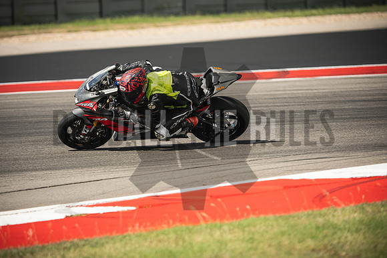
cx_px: 194
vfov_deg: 4.6
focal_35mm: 300
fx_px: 3226
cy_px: 129
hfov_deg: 6.9
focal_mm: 200
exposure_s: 1/1600
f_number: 2.5
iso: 160
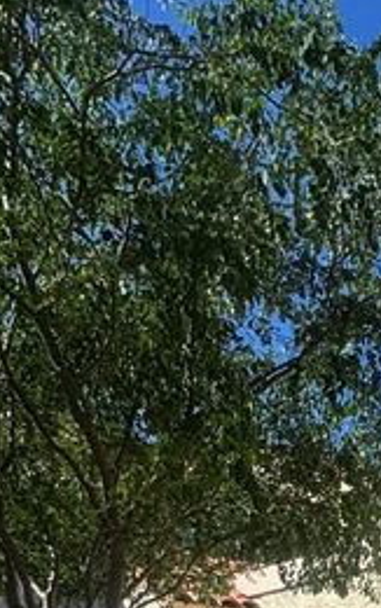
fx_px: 630
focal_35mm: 38
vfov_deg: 37.9
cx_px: 493
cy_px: 738
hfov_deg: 28.0
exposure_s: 1/2985
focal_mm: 2.22
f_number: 2.2
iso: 50
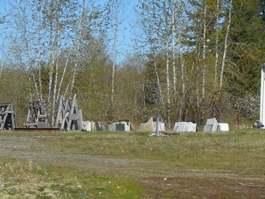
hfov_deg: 15.2
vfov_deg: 12.0
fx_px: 941
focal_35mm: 123
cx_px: 349
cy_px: 27
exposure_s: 1/1600
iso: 125
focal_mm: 8.2
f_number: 3.8
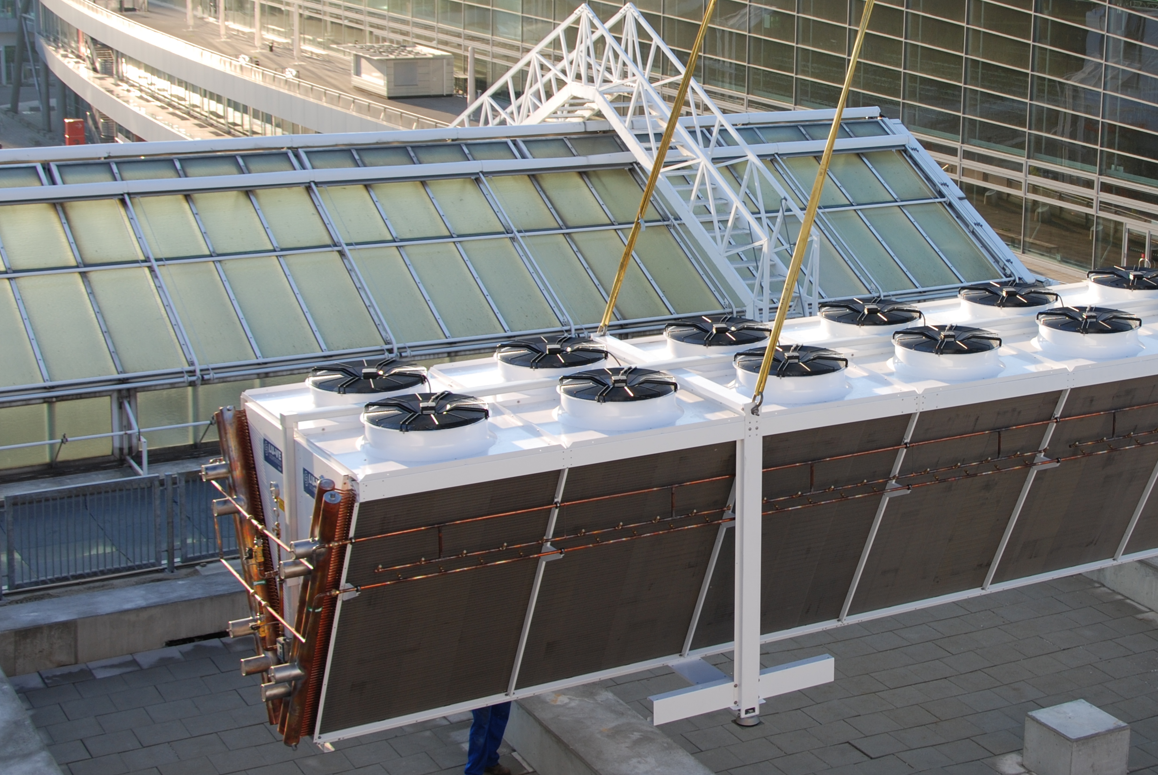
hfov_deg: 32.3
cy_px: 239
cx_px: 854
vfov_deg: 22.2
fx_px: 1964
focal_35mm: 61
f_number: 5.6
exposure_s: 1/125
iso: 110
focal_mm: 26
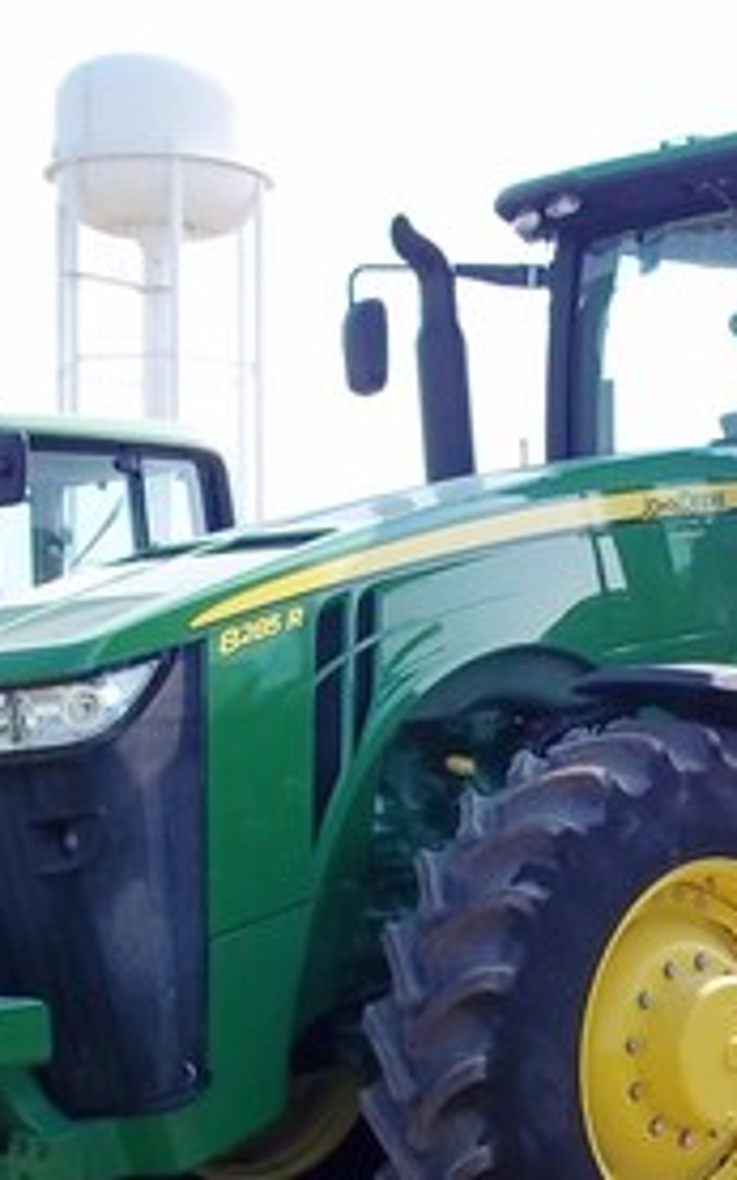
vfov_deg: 27.4
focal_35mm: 75
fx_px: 2412
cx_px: 656
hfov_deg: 17.1
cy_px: 754
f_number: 8
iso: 80
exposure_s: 1/80
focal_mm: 6.5
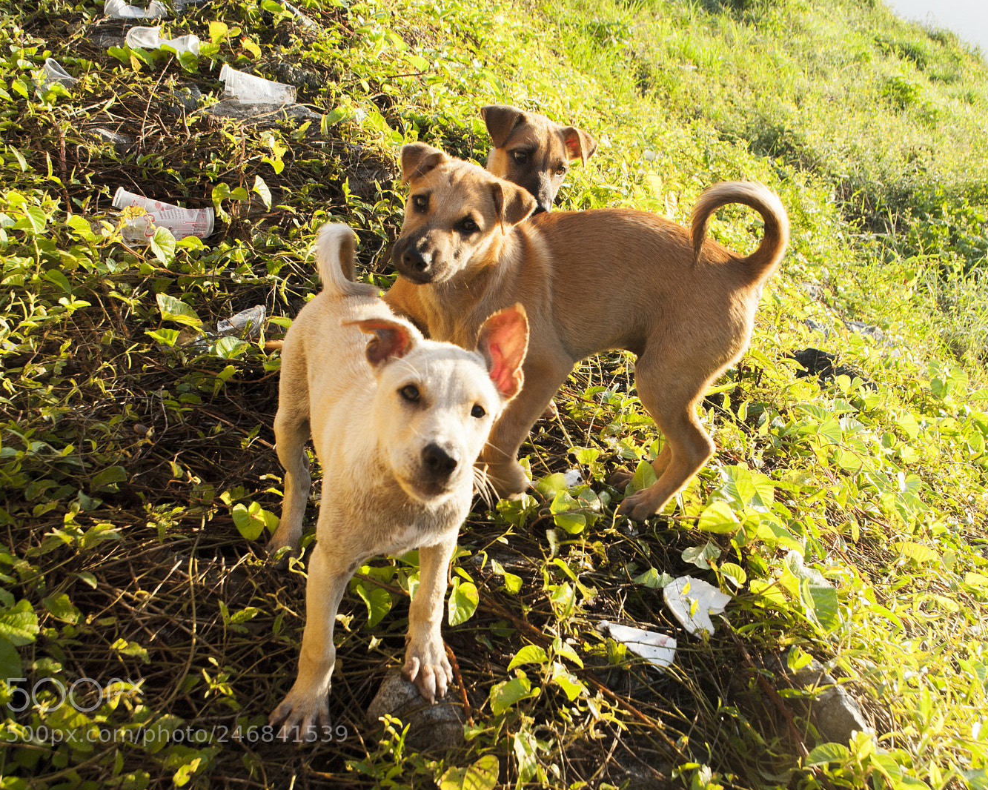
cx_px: 553
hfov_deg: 41.9
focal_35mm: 44
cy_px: 395
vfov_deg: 34.1
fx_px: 1286
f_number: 8
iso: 200
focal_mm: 26
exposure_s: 1/80
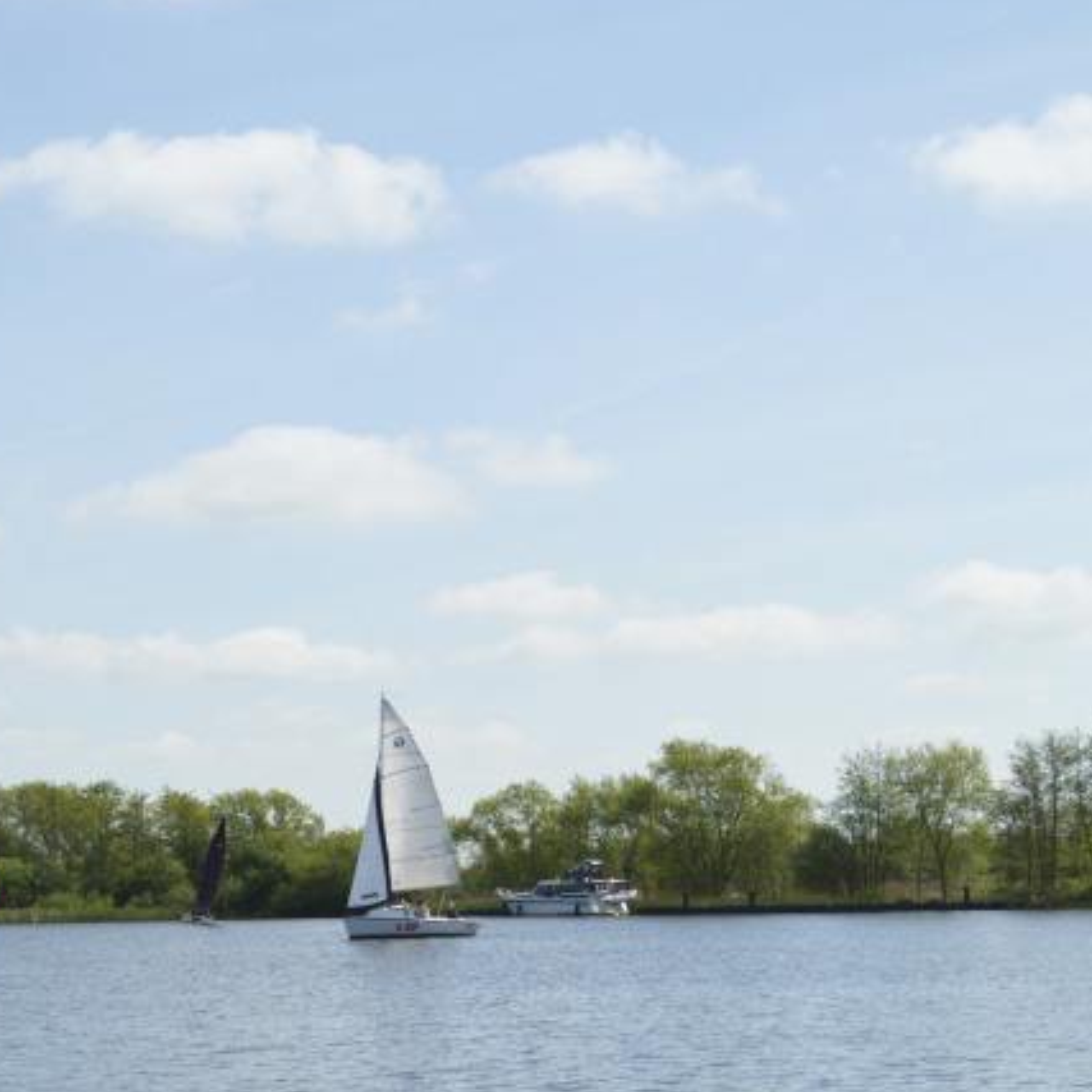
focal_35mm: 86
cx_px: 312
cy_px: 785
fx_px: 3069
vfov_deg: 20.1
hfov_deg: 20.1
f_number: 4
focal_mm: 24
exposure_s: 1/1250
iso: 100
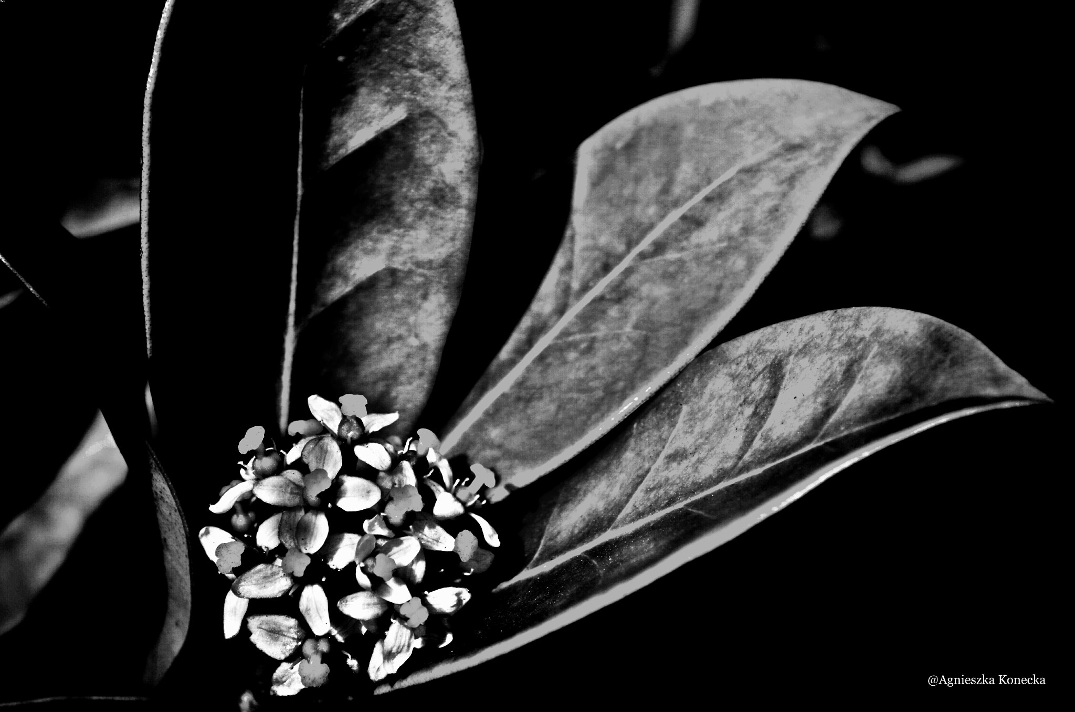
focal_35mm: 64
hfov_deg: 31.5
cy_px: 356
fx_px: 1907
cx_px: 538
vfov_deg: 21.1
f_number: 10
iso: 320
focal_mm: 42.5
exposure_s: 1/400
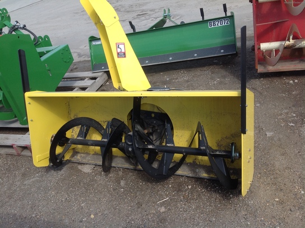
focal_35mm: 35
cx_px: 152
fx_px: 308
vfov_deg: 40.6
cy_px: 114
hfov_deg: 52.7
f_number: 2.4
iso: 80
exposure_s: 1/737
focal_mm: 4.28
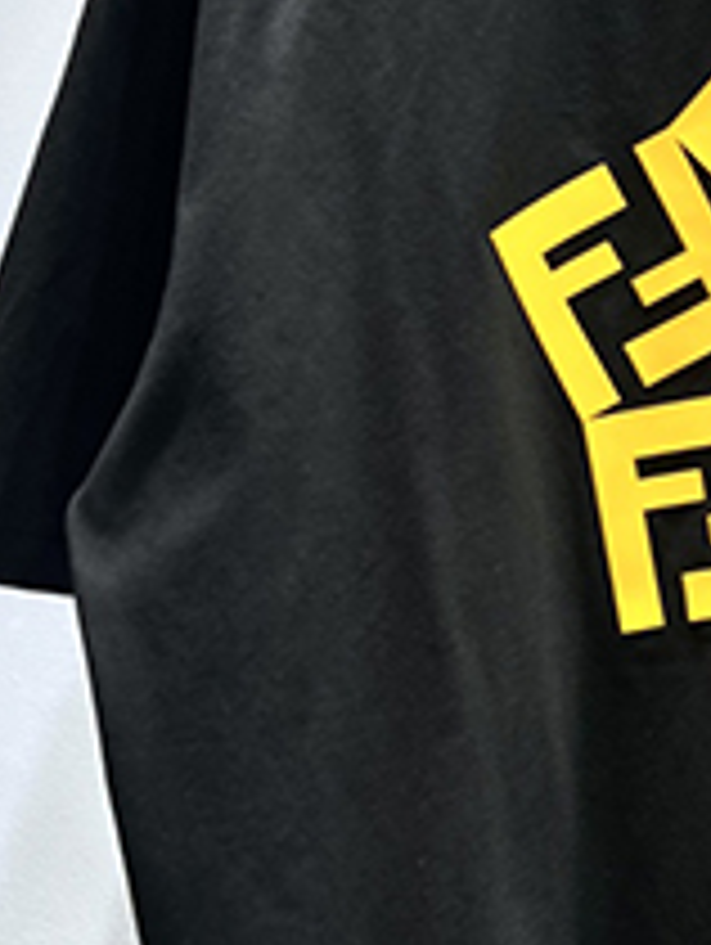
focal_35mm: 84
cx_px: 846
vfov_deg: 23.2
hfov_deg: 16.9
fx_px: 2296
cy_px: 356
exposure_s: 1/486
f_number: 1.5
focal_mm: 5.7
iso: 50
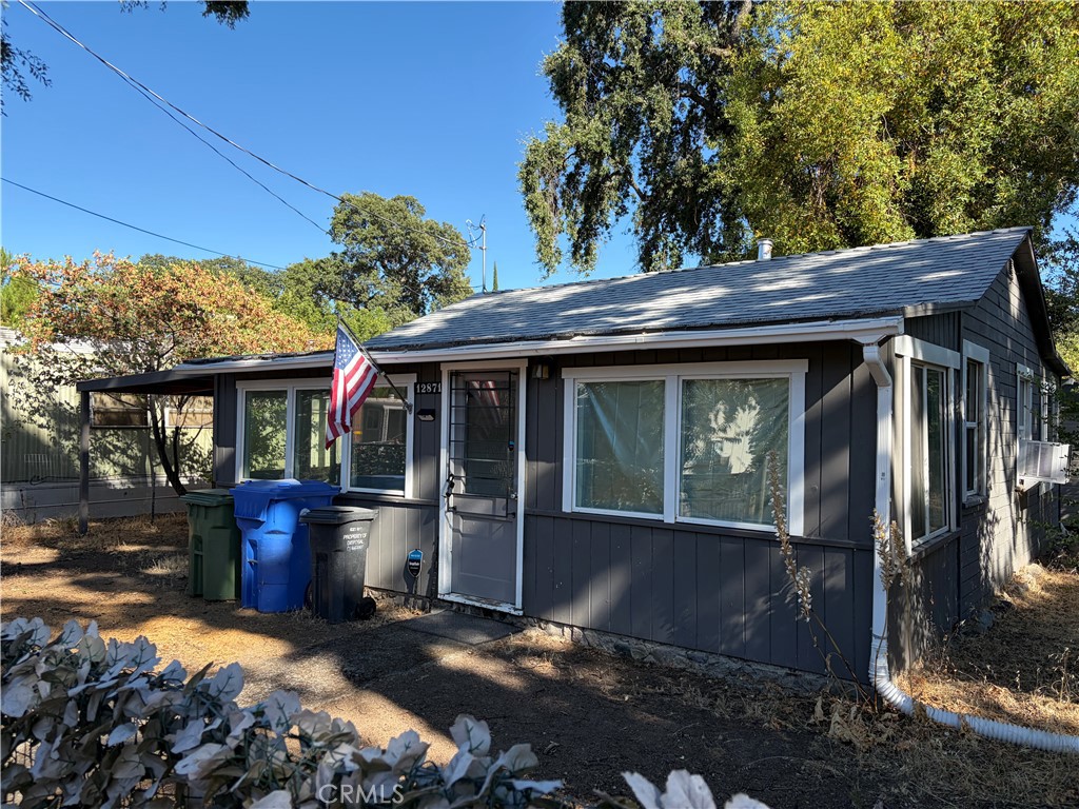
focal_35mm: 26
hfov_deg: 67.3
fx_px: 810
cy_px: 404
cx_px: 540
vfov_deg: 53.1
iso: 50
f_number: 1.6
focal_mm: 5.96
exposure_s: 1/1099
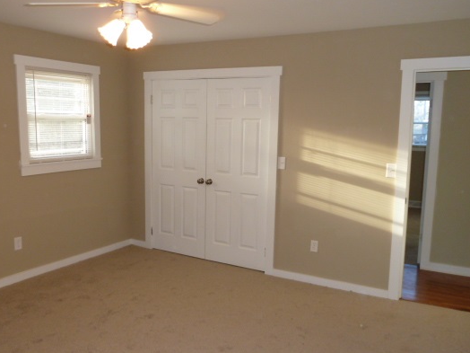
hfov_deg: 55.2
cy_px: 189
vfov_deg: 42.9
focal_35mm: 33
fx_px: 448
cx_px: 204
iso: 200
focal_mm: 4.4
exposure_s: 1/30
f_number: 3.3
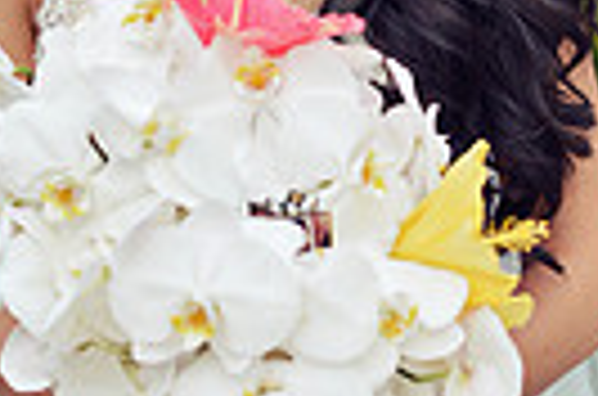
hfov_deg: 7.2
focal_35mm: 288
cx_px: 290
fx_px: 4773
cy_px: 198
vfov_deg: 4.7
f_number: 2.8
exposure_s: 1/1600
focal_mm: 85
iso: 250
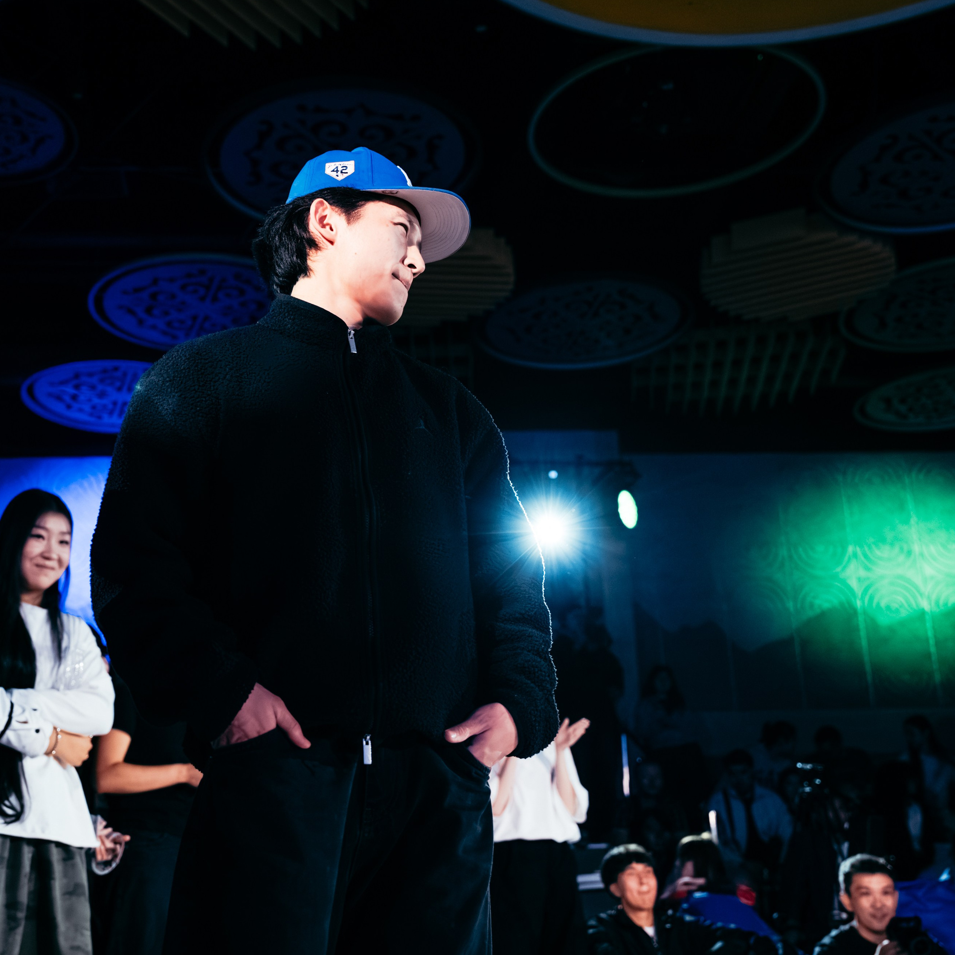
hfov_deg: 36.5
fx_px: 1436
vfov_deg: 36.8
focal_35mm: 46
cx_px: 347
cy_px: 479
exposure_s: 1/800
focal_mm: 33
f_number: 2.8
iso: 3200
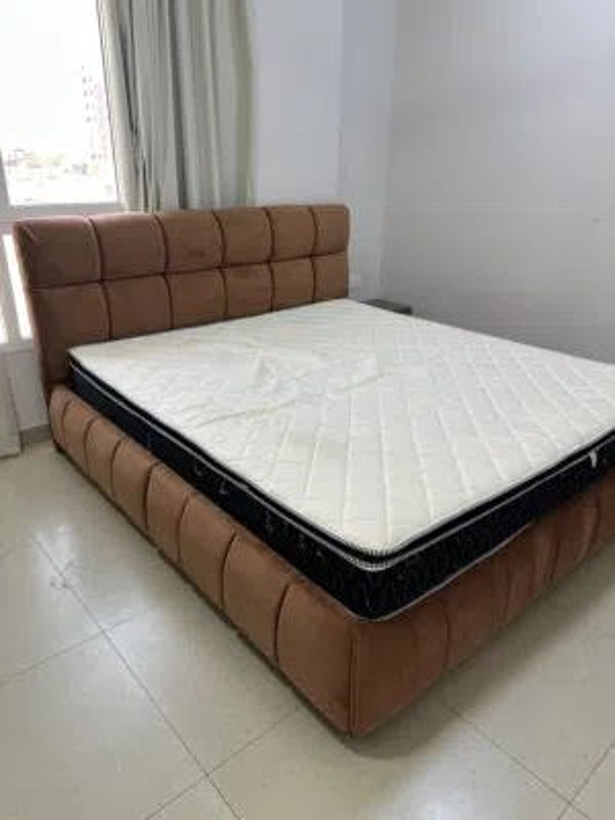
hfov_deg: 56.8
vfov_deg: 71.6
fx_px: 569
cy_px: 410
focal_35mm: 24
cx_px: 308
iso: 200
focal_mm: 6.86
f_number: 1.78
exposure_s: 1/121
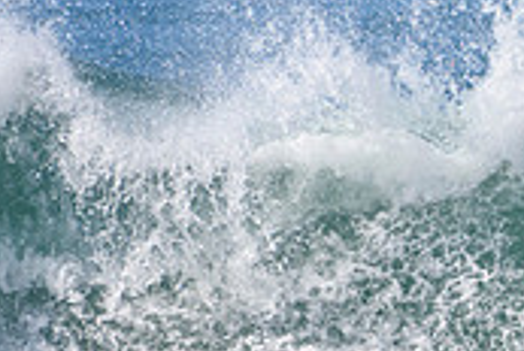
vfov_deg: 0.6
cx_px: 863
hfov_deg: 0.8
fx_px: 36582
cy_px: 95
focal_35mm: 2509
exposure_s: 1/4000
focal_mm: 500
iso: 720
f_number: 5.6
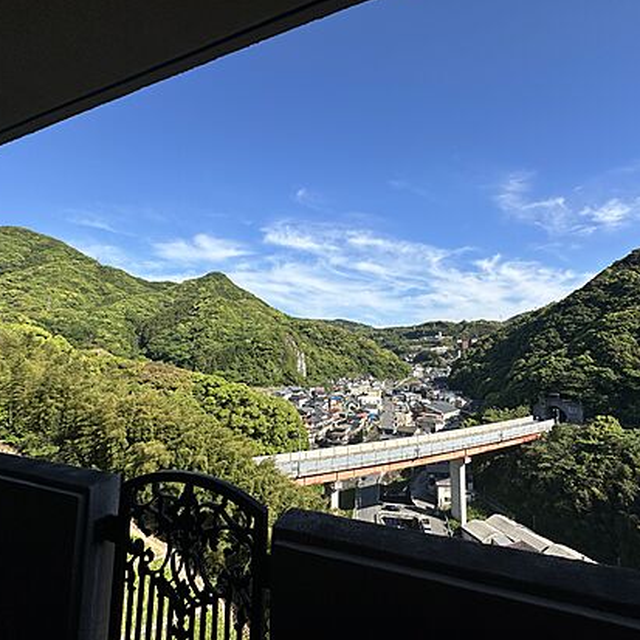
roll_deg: -0.1
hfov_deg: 83.4
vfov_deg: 84.0
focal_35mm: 17
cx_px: 367
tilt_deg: +4.6
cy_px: 315
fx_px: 356
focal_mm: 2.22
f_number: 2.2
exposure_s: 1/2174
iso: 40
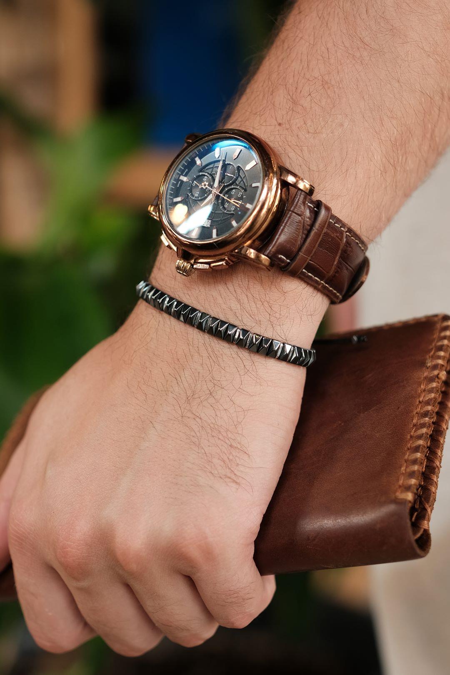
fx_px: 937
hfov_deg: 27.0
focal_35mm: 50
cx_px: 225
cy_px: 338
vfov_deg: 39.6
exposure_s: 1/100
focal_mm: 33
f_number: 2
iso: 250
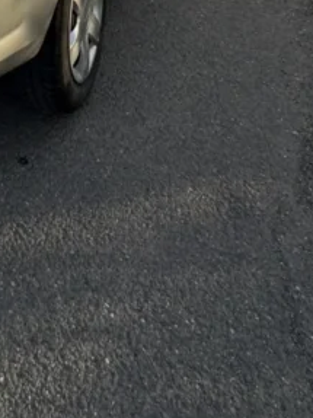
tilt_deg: -1.9
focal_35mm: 50
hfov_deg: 27.1
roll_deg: -0.1
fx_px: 603
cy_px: -251
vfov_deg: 25.4
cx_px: -15
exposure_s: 1/657
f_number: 2.2
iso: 50
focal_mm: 2.22
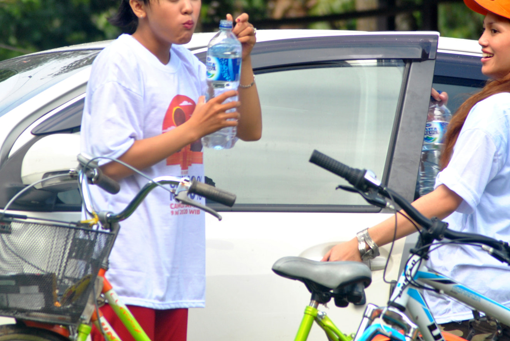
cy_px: 122
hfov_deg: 4.2
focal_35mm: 490
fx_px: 6948
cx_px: 271
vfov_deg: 2.8
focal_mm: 210
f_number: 7.1
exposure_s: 1/100
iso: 200
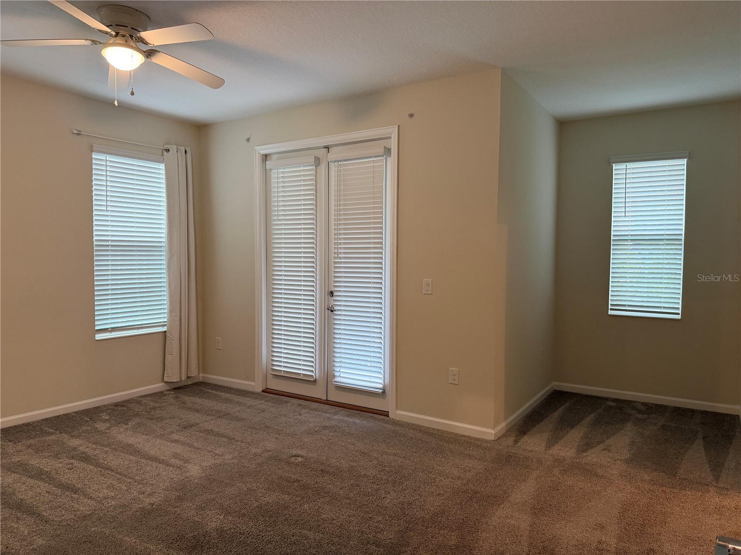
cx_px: 370
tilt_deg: -2.6
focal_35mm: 24
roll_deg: -0.4
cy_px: 278
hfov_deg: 71.6
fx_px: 514
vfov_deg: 56.8
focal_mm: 6.76
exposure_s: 1/60
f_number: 1.78
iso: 250
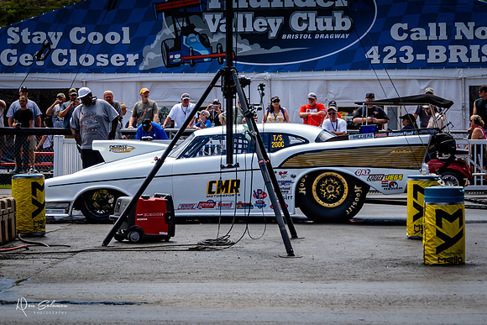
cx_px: 248
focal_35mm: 116
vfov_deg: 11.8
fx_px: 1572
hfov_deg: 17.6
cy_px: 118
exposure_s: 1/800
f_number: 5.6
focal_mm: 49
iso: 100
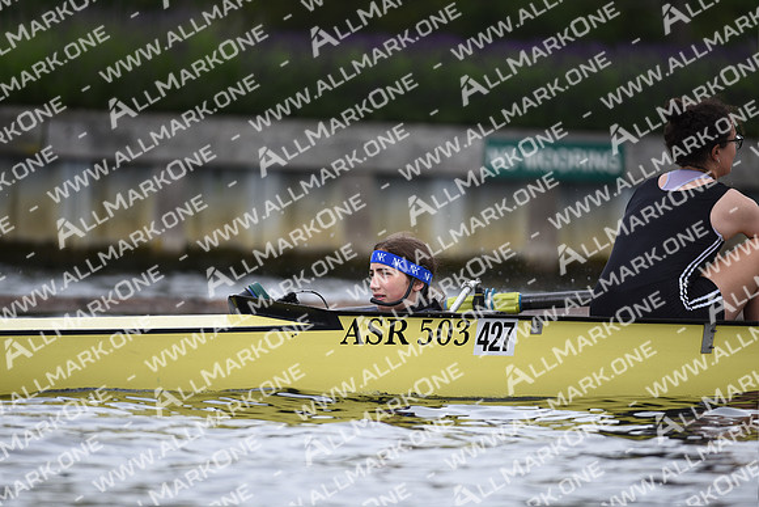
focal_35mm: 300
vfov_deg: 4.6
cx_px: 380
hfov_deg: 6.9
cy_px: 254
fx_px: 6326
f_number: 4
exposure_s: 1/1600
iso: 250
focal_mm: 300
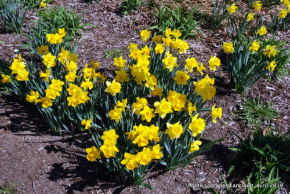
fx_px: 327
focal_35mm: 40
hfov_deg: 47.9
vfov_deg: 33.1
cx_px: 145
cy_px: 97
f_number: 11
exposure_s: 1/160
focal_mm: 27
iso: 100
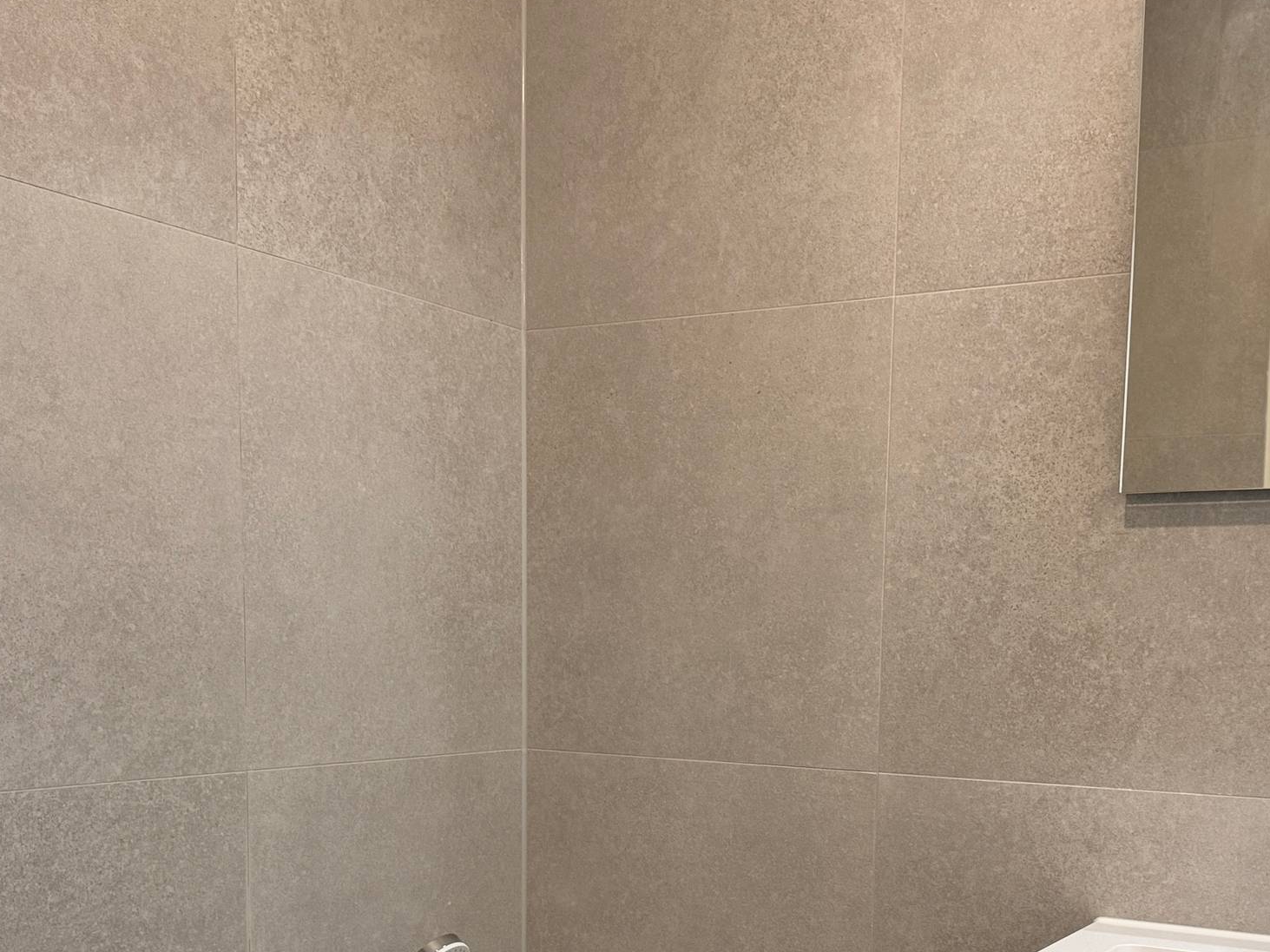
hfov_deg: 44.7
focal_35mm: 42
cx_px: 729
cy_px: 799
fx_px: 1541
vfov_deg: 33.1
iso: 200
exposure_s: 1/121
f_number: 1.78
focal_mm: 6.76
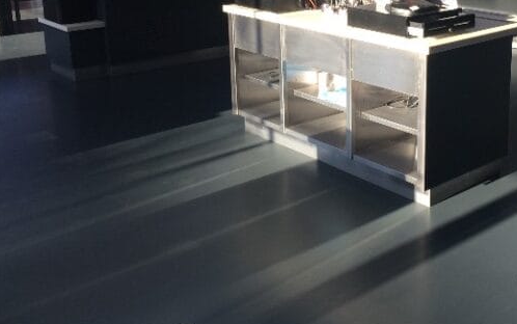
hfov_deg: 40.3
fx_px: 691
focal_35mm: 49
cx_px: 362
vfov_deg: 25.8
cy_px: 49
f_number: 2.2
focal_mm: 4.12
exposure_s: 1/123
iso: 32
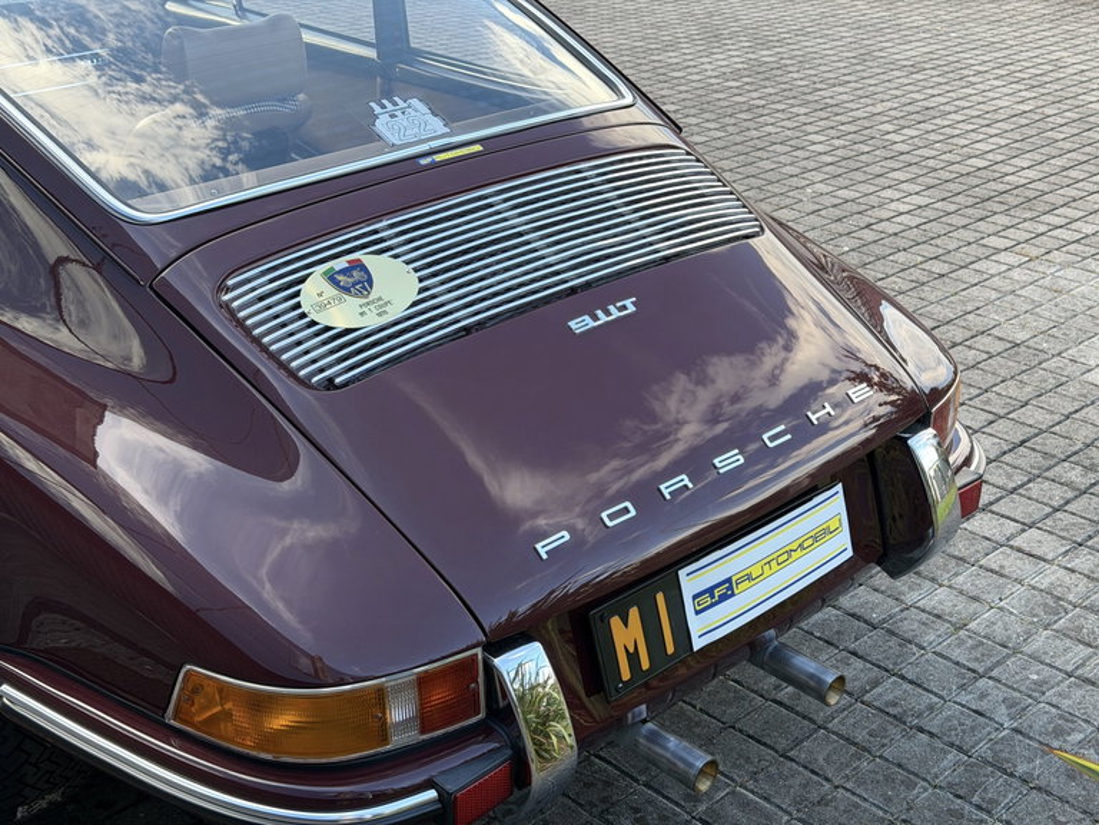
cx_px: 550
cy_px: 412
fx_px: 1524
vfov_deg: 30.3
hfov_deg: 39.7
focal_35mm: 48
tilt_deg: -24.4
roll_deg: +0.7
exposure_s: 1/324
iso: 64
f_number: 1.78
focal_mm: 6.76
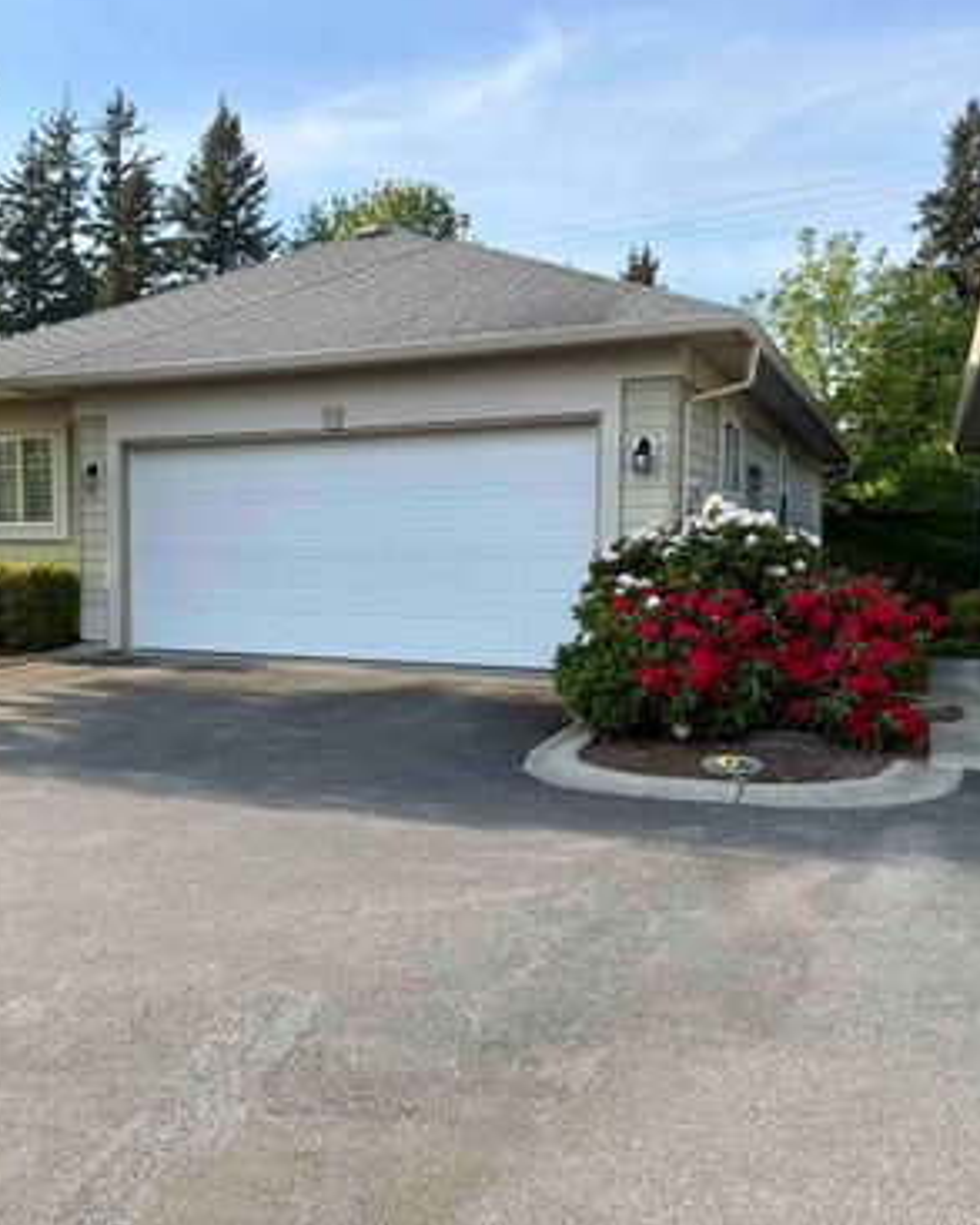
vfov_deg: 55.6
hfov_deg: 44.6
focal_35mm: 32
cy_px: 601
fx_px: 1160
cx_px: 274
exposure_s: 1/1585
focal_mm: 6.76
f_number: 1.78
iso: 100
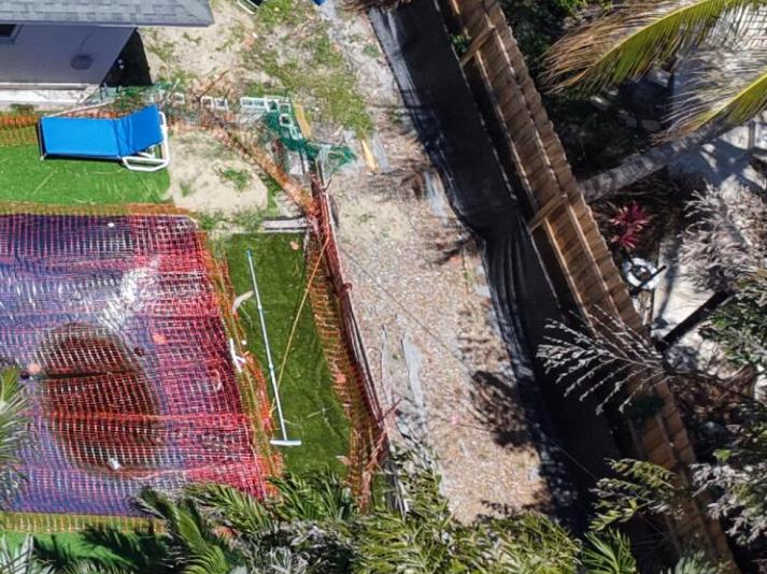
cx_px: -706
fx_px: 2148
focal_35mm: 97
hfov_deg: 16.2
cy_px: -163
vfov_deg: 14.6
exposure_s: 1/6000
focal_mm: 8.67
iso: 230
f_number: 1.8
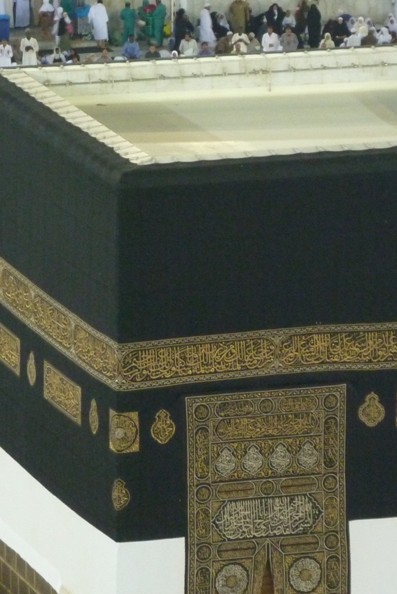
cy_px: 376
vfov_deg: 6.2
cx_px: 286
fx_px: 5504
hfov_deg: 4.1
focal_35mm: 333
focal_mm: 27.8
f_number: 4.5
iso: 400
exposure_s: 1/10
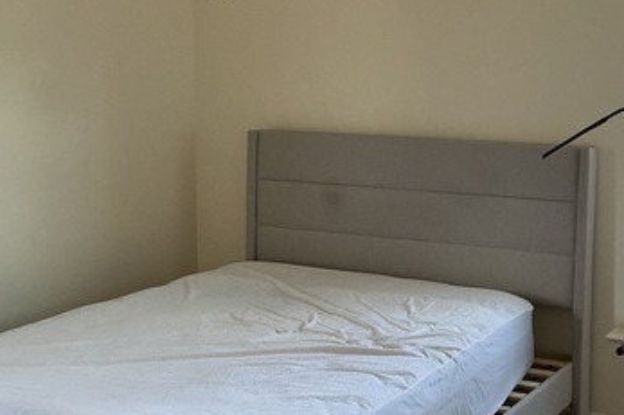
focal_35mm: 58
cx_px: 432
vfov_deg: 23.3
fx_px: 1005
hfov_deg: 34.1
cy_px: 181
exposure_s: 1/60
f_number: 1.8
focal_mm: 3
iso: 125
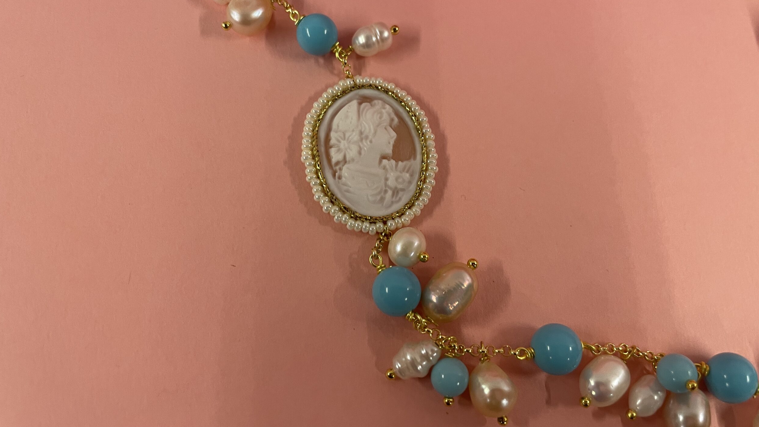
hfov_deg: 66.1
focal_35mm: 29
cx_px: 380
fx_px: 584
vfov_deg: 39.9
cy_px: 162
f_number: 1.6
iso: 100
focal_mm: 4.2
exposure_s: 1/50
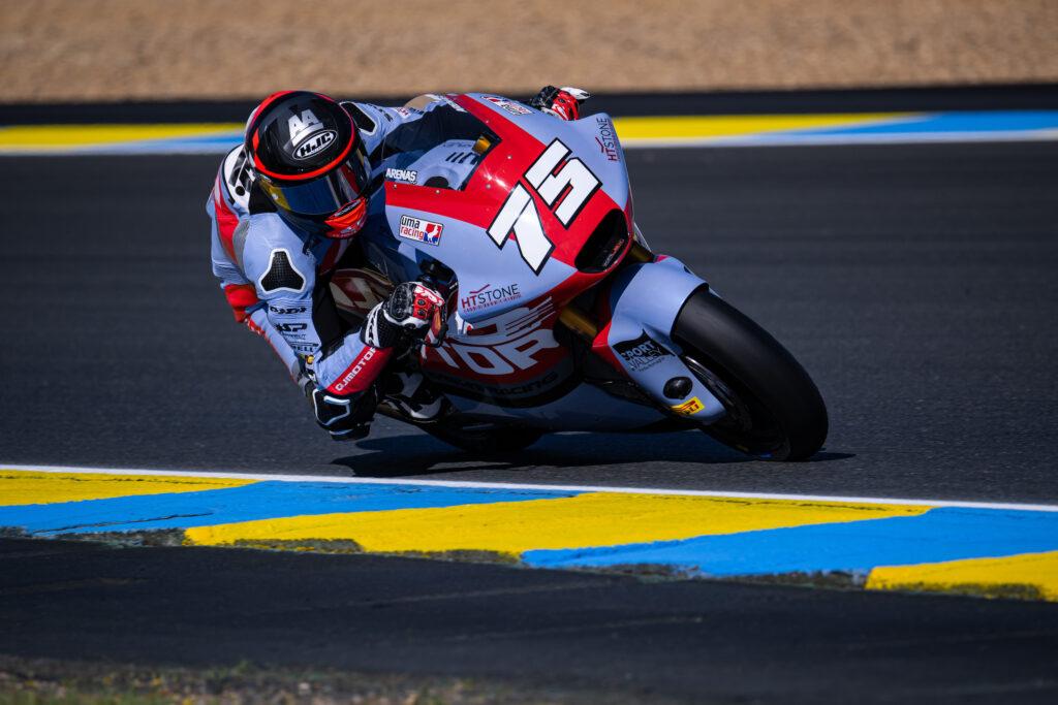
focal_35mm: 538
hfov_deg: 3.8
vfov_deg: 2.6
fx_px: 15809
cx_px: 535
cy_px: 445
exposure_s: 1/3200
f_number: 5
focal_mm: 400
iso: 160
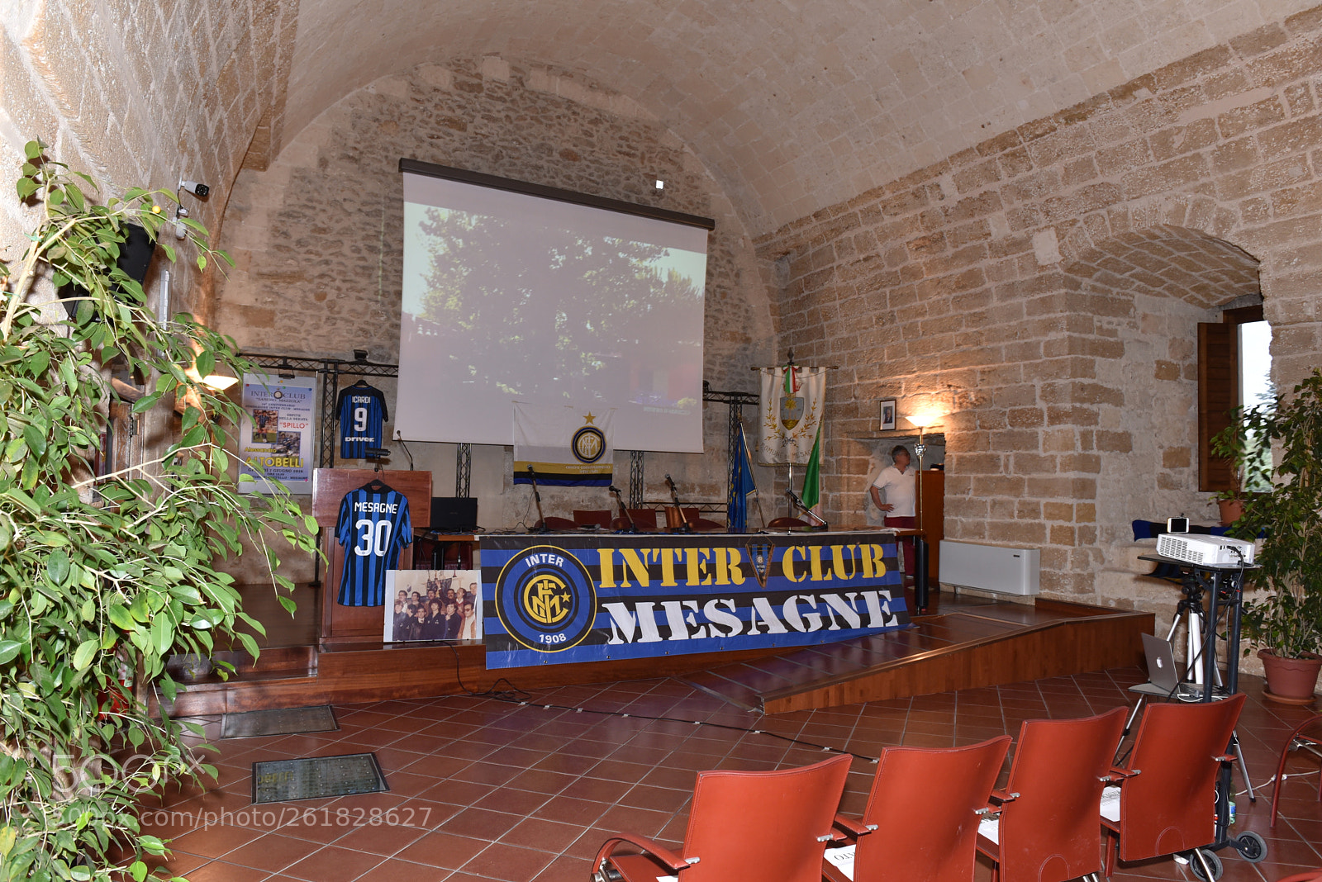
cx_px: 661
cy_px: 441
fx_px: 882
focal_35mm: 24
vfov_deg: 53.2
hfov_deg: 73.7
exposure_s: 1/60
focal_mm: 24
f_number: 6.3
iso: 800
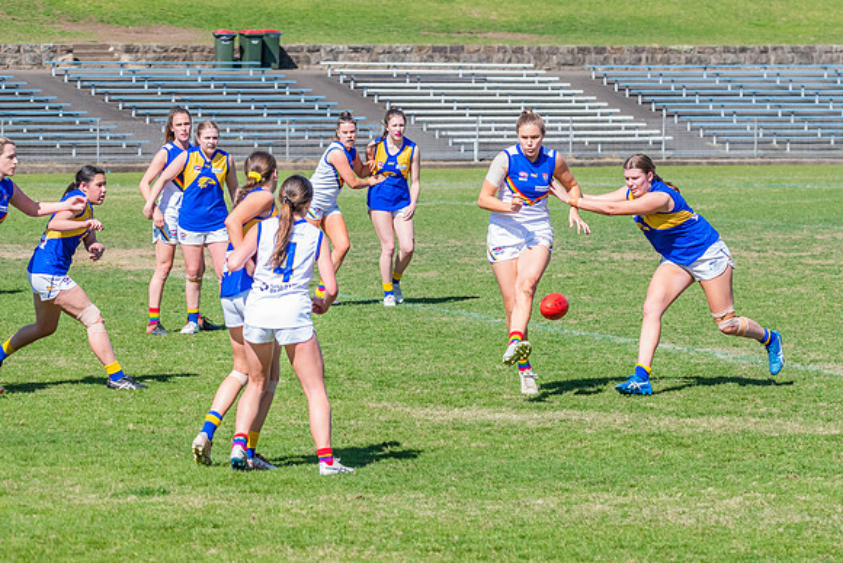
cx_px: 587
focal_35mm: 209
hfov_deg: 9.8
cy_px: 231
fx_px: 4898
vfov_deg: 6.6
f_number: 9
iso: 800
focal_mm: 150
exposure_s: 1/1600
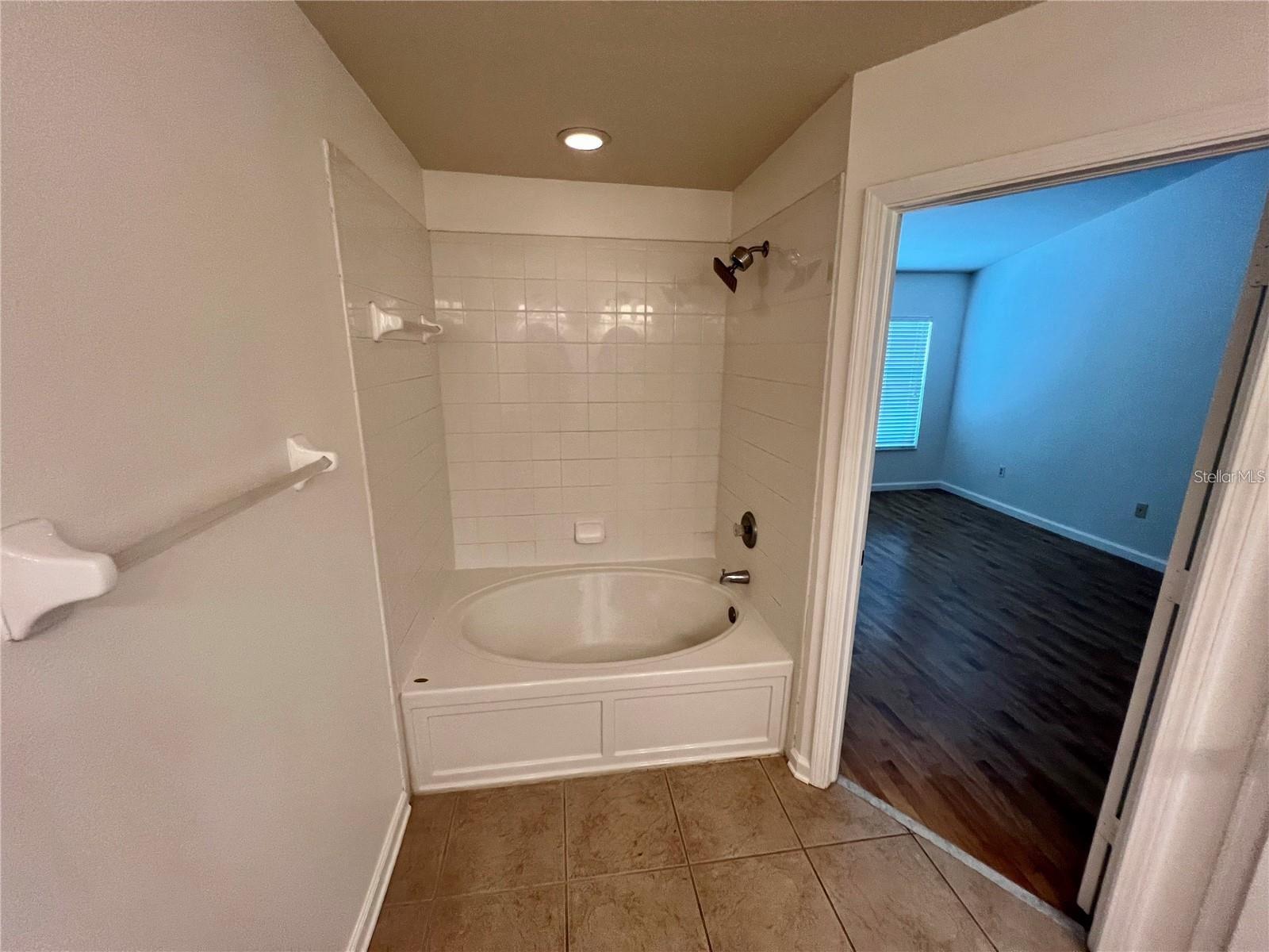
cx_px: 634
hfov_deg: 106.2
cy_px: 476
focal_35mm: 13
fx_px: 477
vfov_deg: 89.9
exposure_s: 1/120
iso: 200
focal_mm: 1.57
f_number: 1.8
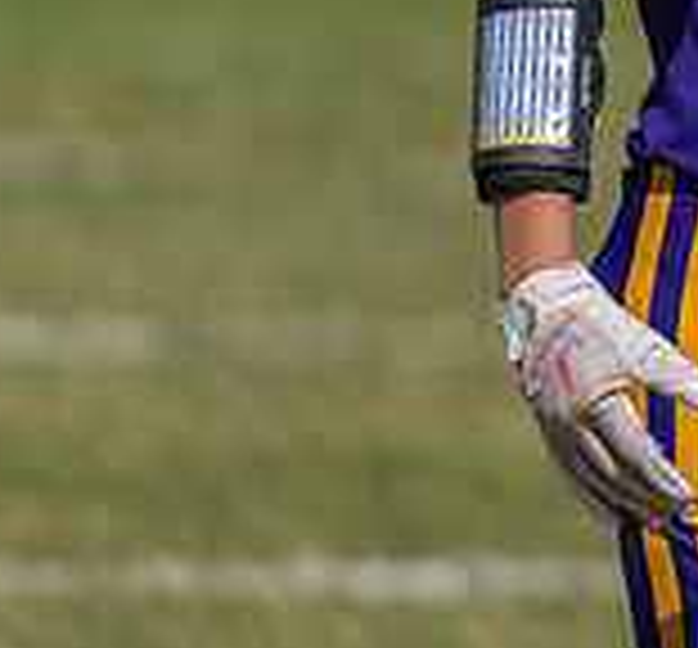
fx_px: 18407
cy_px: -151
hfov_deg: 2.2
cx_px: 1446
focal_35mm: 836
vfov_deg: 2.0
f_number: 2.8
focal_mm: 200
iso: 100
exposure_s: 1/2500
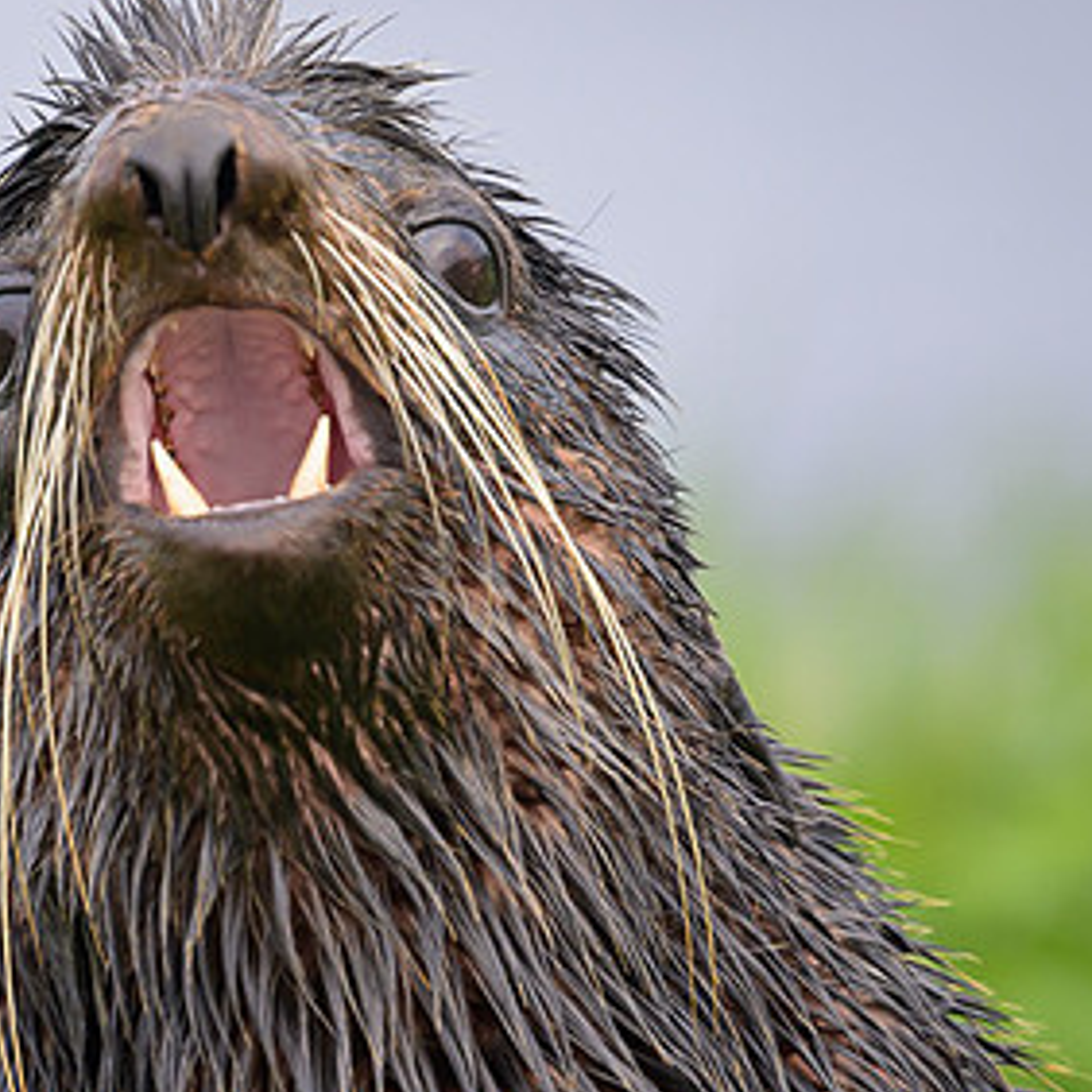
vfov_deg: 1.8
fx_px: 34905
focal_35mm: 978
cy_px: 596
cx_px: 97
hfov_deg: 1.8
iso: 1250
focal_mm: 560
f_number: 6.3
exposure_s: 1/320
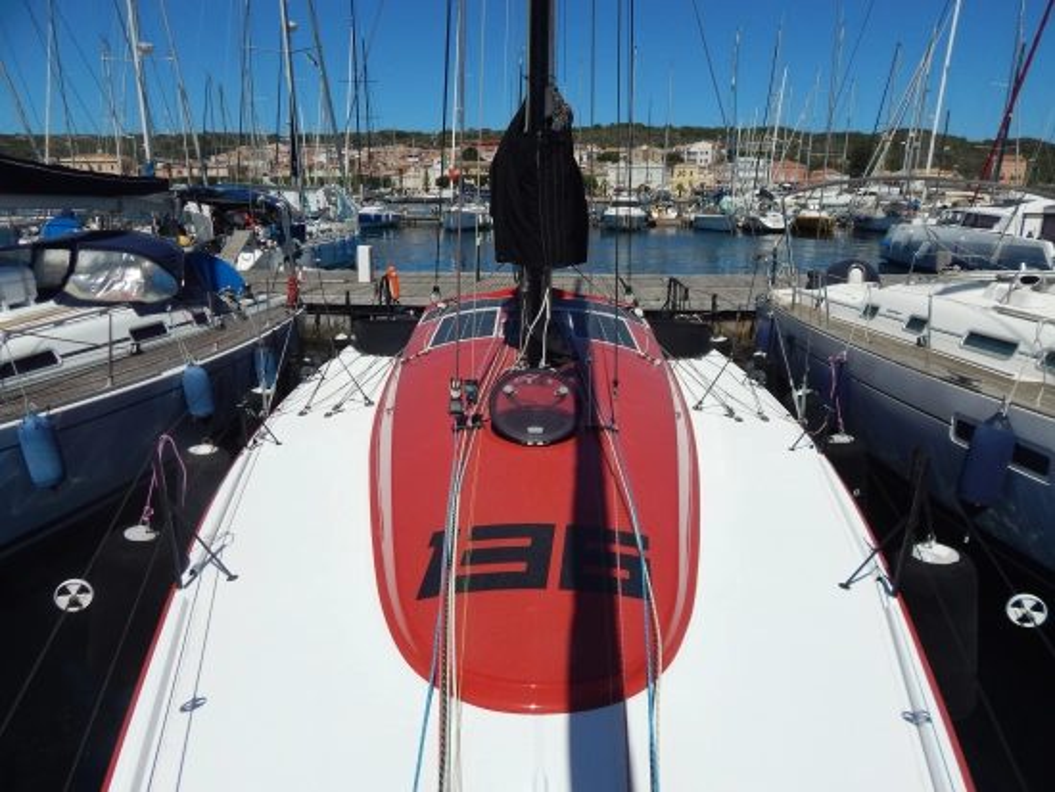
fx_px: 701
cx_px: 528
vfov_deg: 58.9
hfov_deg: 73.9
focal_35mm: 23
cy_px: 396
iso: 125
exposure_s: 1/1500
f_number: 6
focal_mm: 4
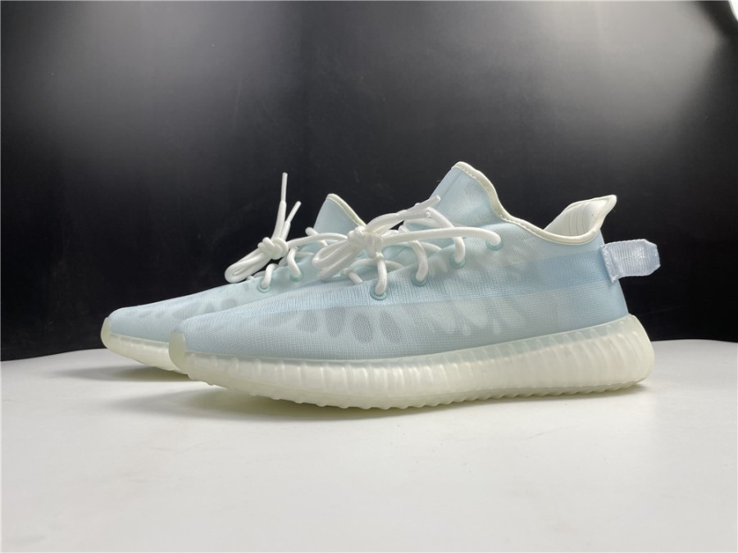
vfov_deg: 53.1
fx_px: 554
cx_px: 369
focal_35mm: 26
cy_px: 276
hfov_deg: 67.3
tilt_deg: +5.4
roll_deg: +1.5
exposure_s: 1/100
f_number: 1.6
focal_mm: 4.2
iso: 40
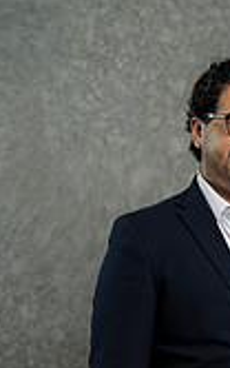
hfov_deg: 8.6
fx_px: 1522
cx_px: 241
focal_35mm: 152
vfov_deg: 13.3
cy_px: 454
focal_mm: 55
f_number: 4
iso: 125
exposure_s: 1/160
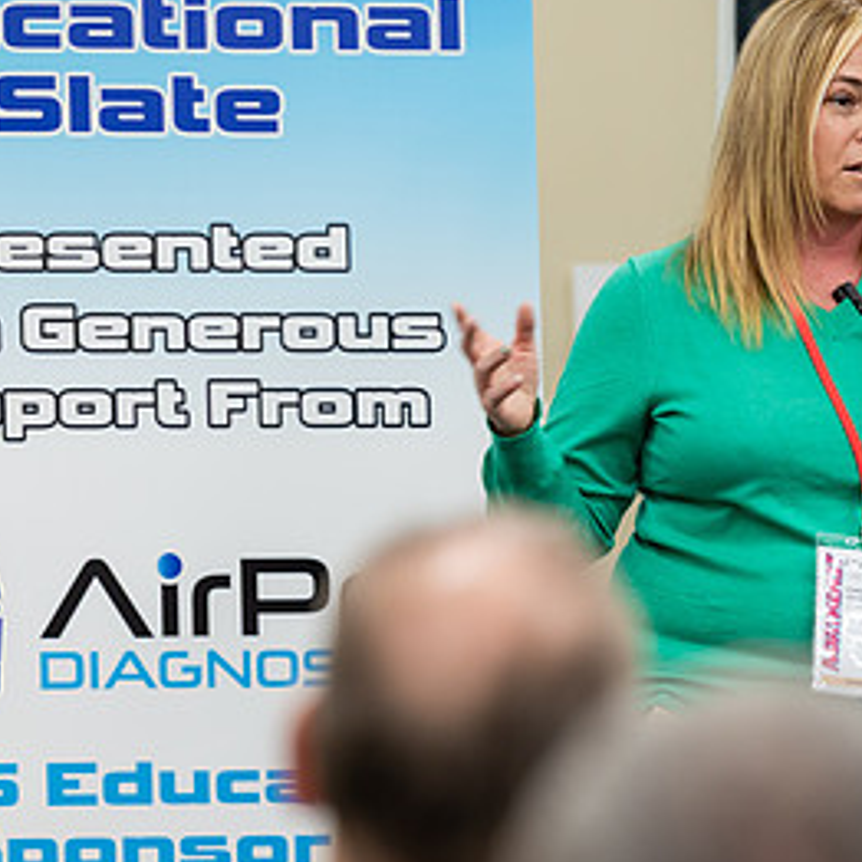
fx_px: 7550
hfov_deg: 6.5
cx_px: 477
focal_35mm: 268
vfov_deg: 6.5
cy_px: 478
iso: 1000
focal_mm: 135
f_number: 3.2
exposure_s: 1/200
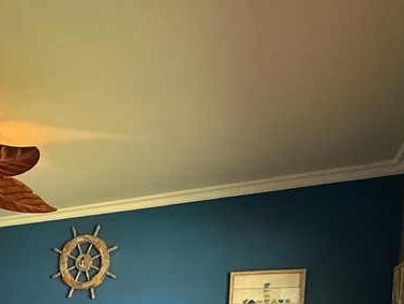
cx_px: 39
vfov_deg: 31.4
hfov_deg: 44.4
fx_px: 444
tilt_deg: -3.6
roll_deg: -0.5
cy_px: 368
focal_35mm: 38
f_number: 2.2
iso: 640
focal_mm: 2.22
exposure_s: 1/60
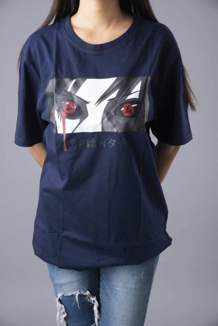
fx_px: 781
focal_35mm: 86
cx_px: 109
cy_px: 163
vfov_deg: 23.6
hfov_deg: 15.9
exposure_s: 1/160
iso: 100
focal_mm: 86
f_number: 11
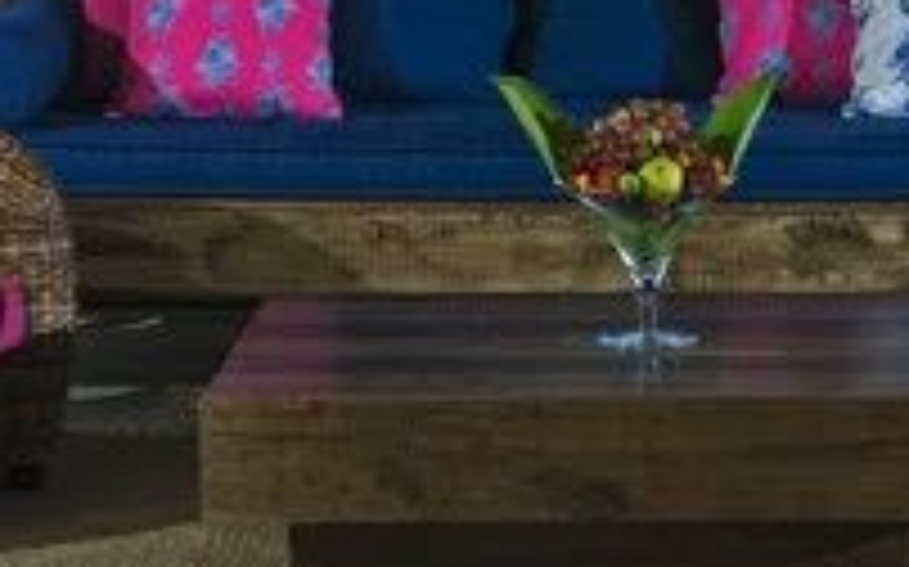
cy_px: -202
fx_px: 4200
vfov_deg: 7.6
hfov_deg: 12.3
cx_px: 644
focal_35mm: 170
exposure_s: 1/50
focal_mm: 35
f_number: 5.6
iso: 100
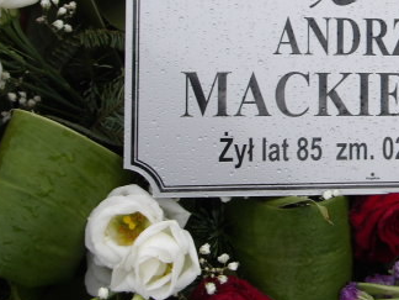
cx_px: 376
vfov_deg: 17.7
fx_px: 957
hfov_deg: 22.8
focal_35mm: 83
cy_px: 88
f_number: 13.1
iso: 262
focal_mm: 7.6
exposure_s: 1/60
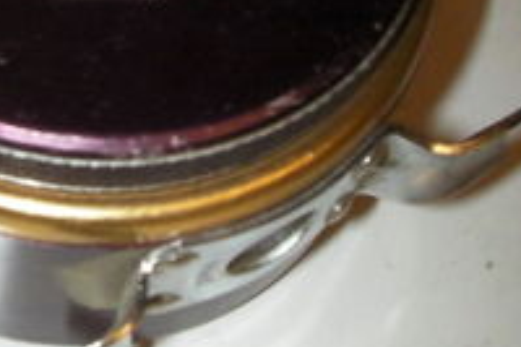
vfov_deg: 14.2
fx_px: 1374
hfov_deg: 20.7
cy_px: 21
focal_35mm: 95
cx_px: -21
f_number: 5.6
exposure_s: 1/30
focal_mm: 6.3
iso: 200
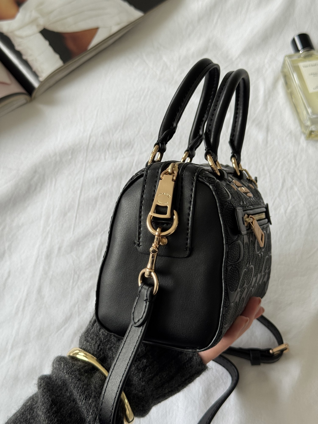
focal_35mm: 48
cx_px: 159
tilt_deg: -64.7
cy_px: 212
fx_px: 588
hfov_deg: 30.3
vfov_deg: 39.7
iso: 80
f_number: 1.78
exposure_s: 1/121
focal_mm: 6.76
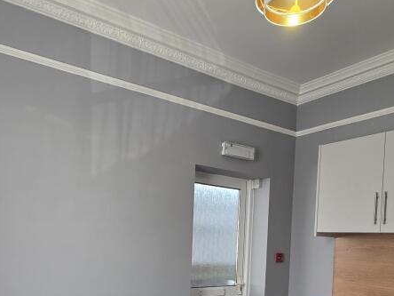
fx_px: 341
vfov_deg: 44.0
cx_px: 154
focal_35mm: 30
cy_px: 247
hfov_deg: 59.4
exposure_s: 1/50
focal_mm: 2.2
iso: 50
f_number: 2.2
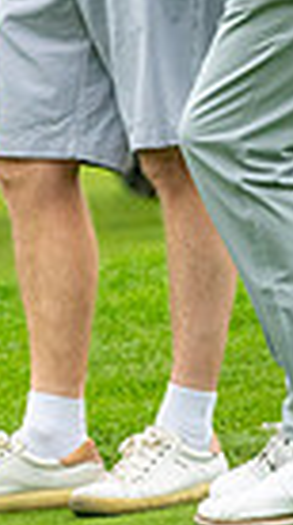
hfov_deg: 0.8
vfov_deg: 1.4
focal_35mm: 1540
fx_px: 21402
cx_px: 0
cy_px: -304
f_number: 4
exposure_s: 1/1250
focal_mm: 300
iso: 800
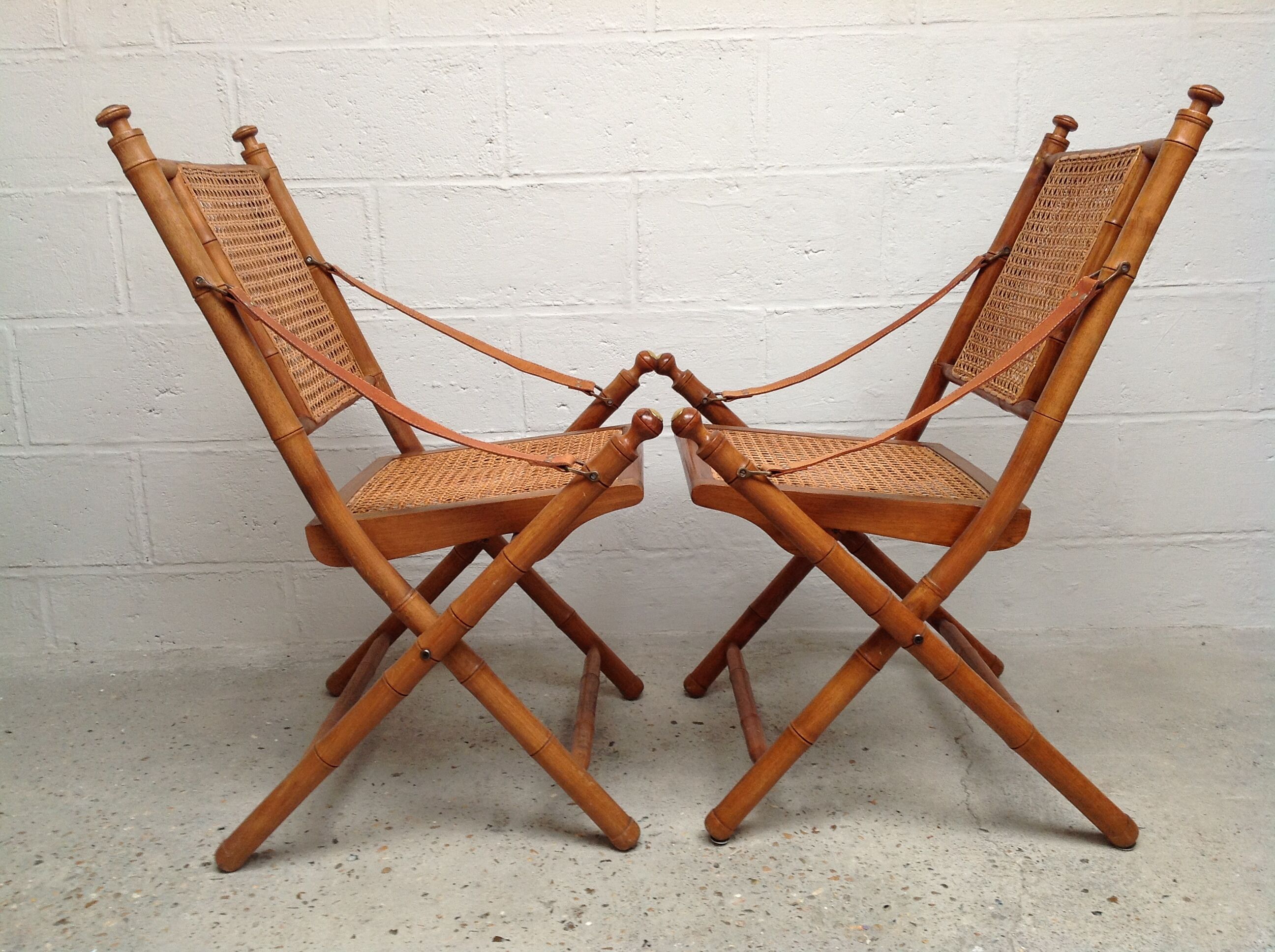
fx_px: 1287
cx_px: 638
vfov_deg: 40.6
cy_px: 476
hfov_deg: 52.7
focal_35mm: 35
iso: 100
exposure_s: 1/30
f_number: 2.4
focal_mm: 4.28
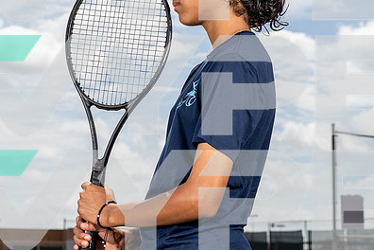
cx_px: 183
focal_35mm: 82
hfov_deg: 24.8
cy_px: 86
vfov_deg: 16.6
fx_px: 852
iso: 250
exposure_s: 1/1250
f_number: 6.3
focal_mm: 56
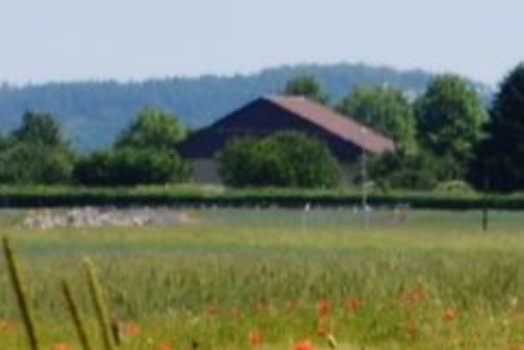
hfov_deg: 2.2
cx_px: 791
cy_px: -22
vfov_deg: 1.5
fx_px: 13544
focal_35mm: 930
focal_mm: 78
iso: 160
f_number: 22
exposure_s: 1/80
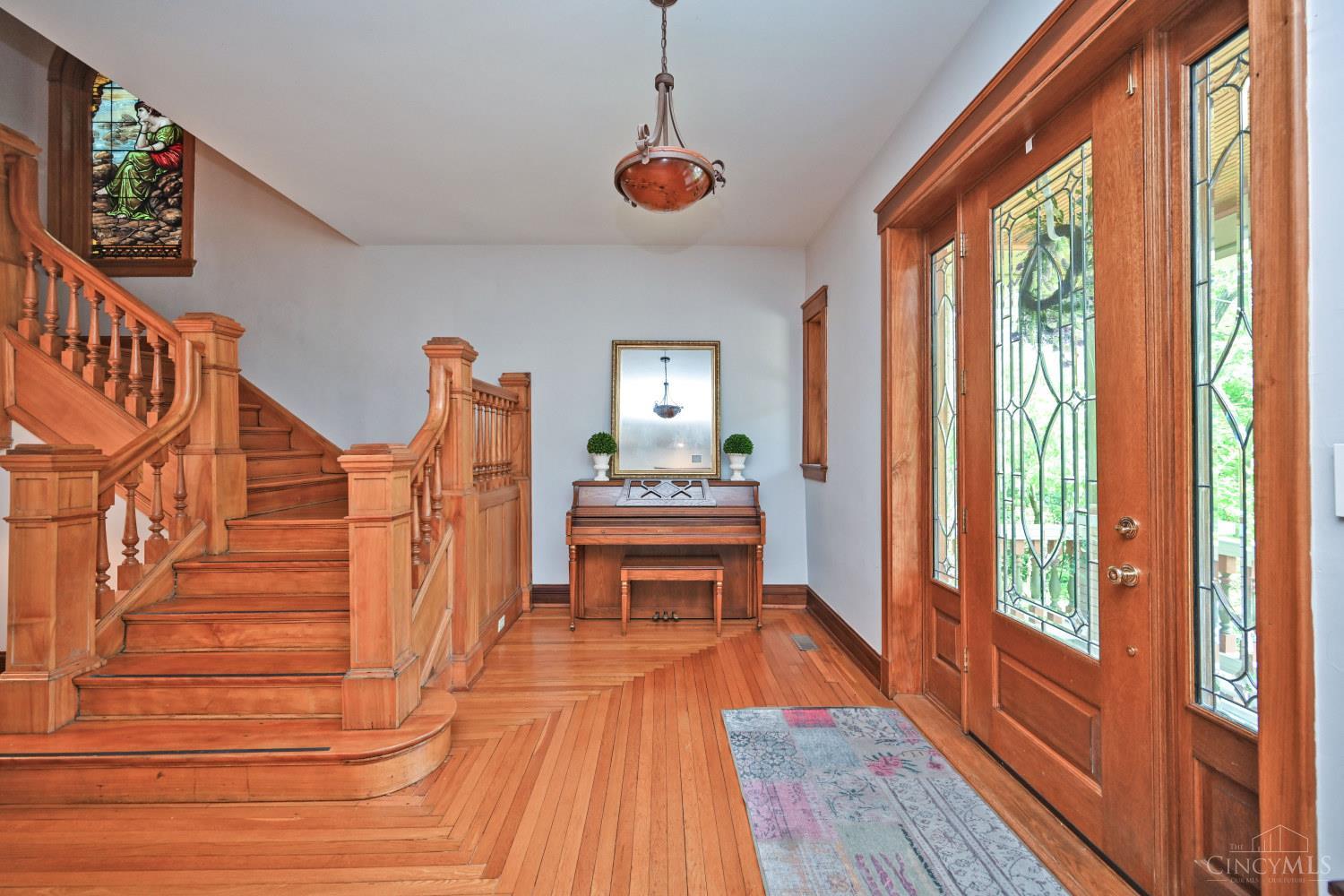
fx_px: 523
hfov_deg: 104.3
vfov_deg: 81.2
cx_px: 672
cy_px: 448
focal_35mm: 14
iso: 560
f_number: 4
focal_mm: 14
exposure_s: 1/60
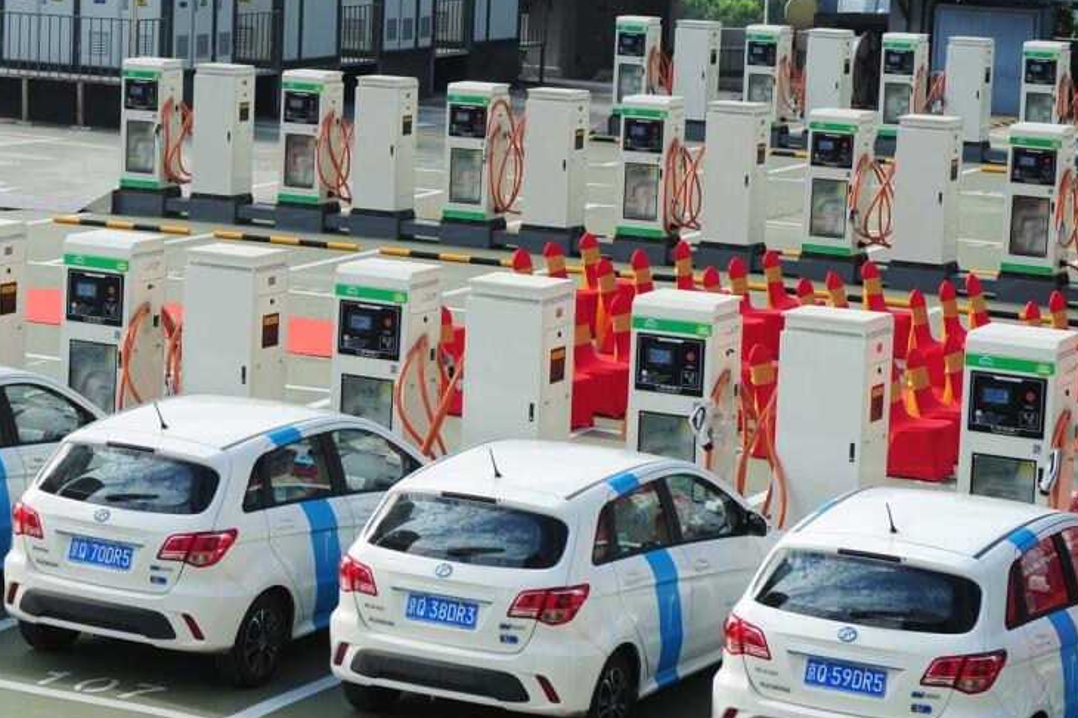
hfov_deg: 17.7
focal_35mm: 115
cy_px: 194
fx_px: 3442
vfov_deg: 11.9
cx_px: 235
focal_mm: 70
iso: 200
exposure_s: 1/400
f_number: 5
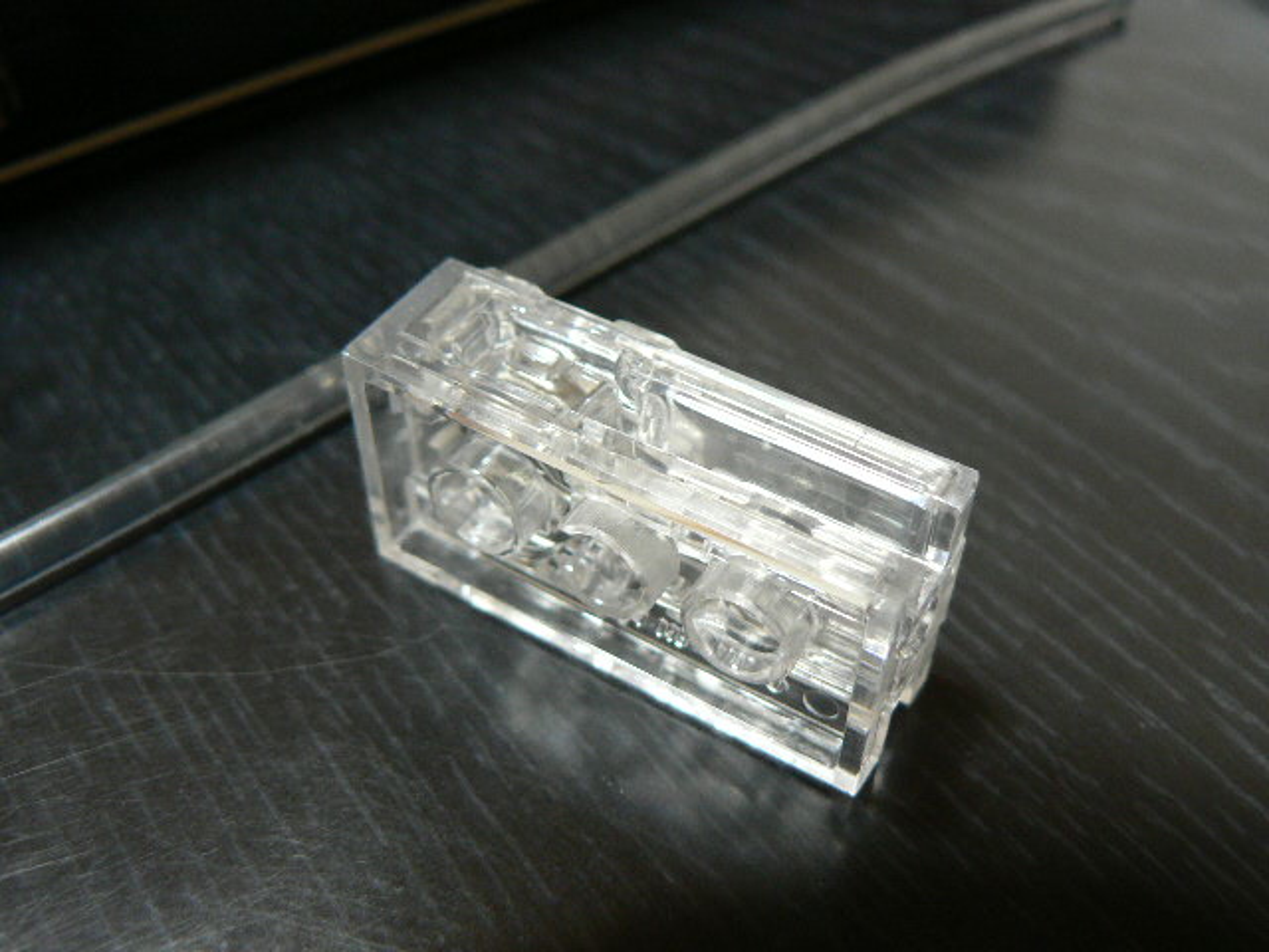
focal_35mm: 36
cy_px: 476
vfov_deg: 39.7
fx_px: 1320
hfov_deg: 51.4
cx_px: 634
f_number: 2.8
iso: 200
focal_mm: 6
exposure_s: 1/8
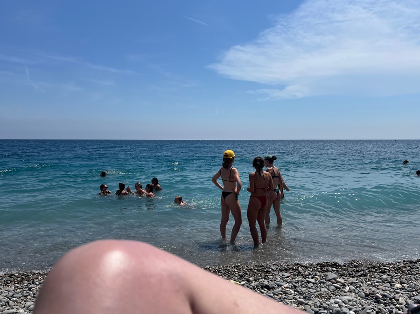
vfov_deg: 53.0
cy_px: 157
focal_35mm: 26
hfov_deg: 67.3
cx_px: 210
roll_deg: -1.1
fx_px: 315
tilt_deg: -3.0
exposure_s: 1/10309
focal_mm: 5.7
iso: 50
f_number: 1.5
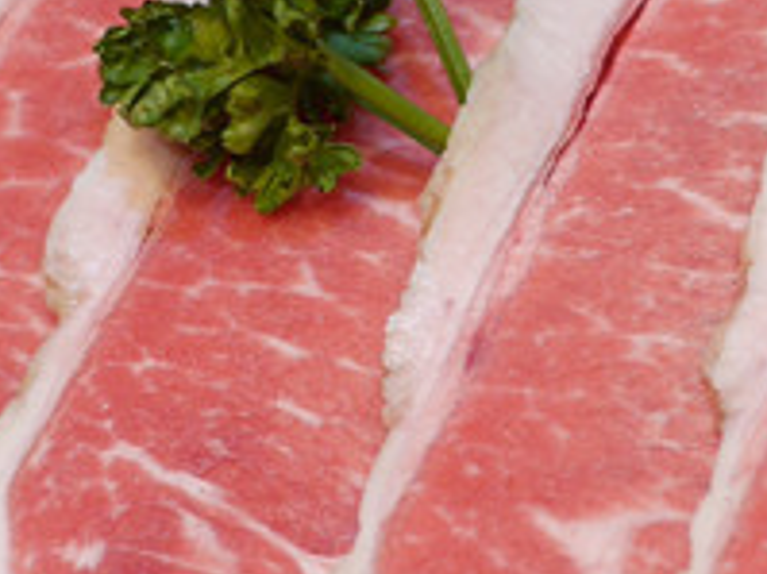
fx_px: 3344
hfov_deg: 13.1
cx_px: 555
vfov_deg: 9.8
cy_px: 404
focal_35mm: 151
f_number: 2
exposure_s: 1/60
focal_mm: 15
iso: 250
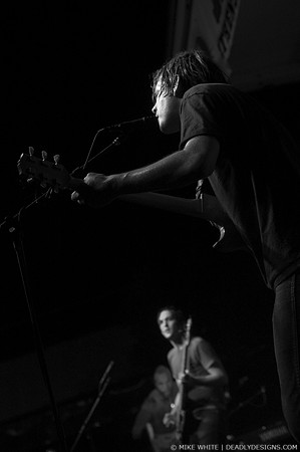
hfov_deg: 20.6
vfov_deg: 30.5
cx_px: 150
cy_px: 226
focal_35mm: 66
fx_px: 827
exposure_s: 1/160
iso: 800
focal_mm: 44
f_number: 3.2
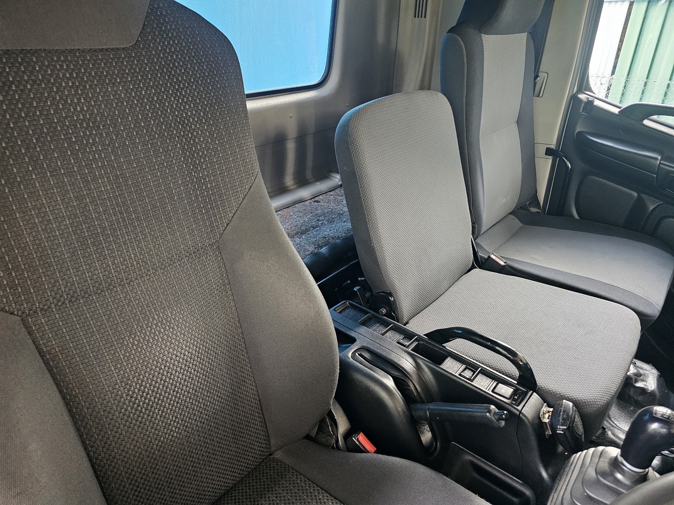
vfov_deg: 58.9
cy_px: 252
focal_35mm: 23
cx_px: 337
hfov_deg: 73.9
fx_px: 448
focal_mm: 6.3
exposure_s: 1/50
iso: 640
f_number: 1.7
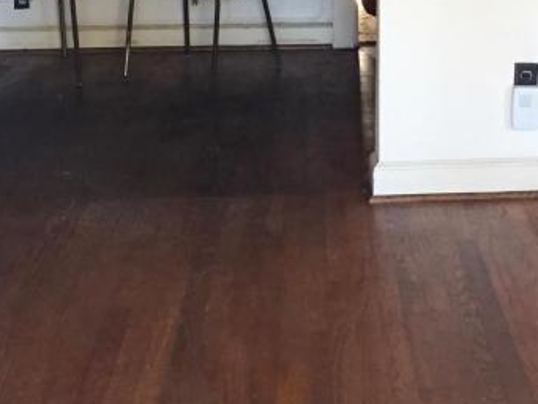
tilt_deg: -4.7
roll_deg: -0.4
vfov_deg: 16.2
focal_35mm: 87
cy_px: -95
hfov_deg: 22.3
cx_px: 398
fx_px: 1353
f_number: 2.2
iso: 125
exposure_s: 1/30
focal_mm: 4.15
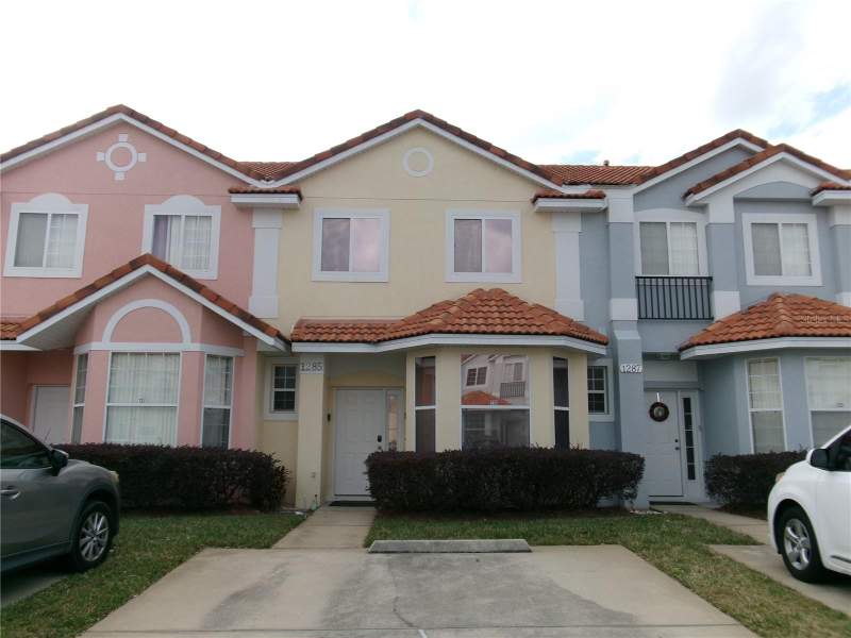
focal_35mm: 28
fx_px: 688
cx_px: 426
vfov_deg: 49.7
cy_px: 319
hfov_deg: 63.4
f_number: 10.8
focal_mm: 5.1
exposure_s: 1/100
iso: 100
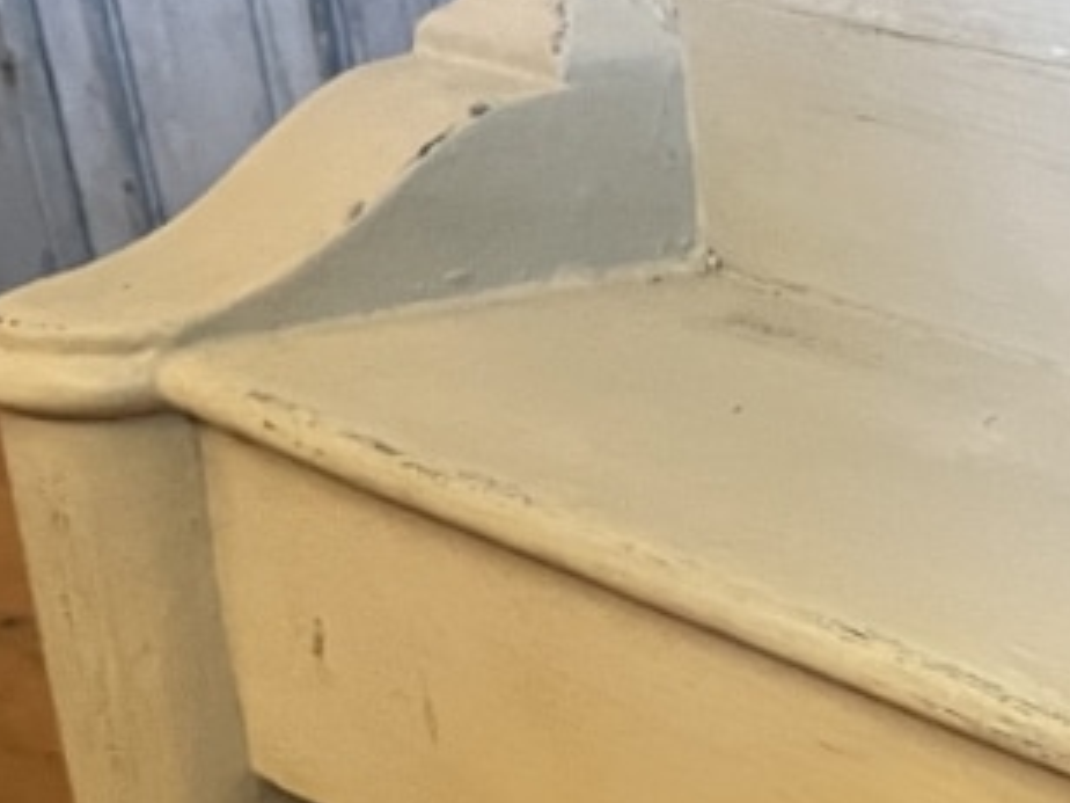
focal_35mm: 102
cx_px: 1586
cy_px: 1107
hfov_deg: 17.4
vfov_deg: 13.8
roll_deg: +0.6
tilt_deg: -29.6
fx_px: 3153
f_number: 1.6
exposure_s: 1/25
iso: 500
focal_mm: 4.2
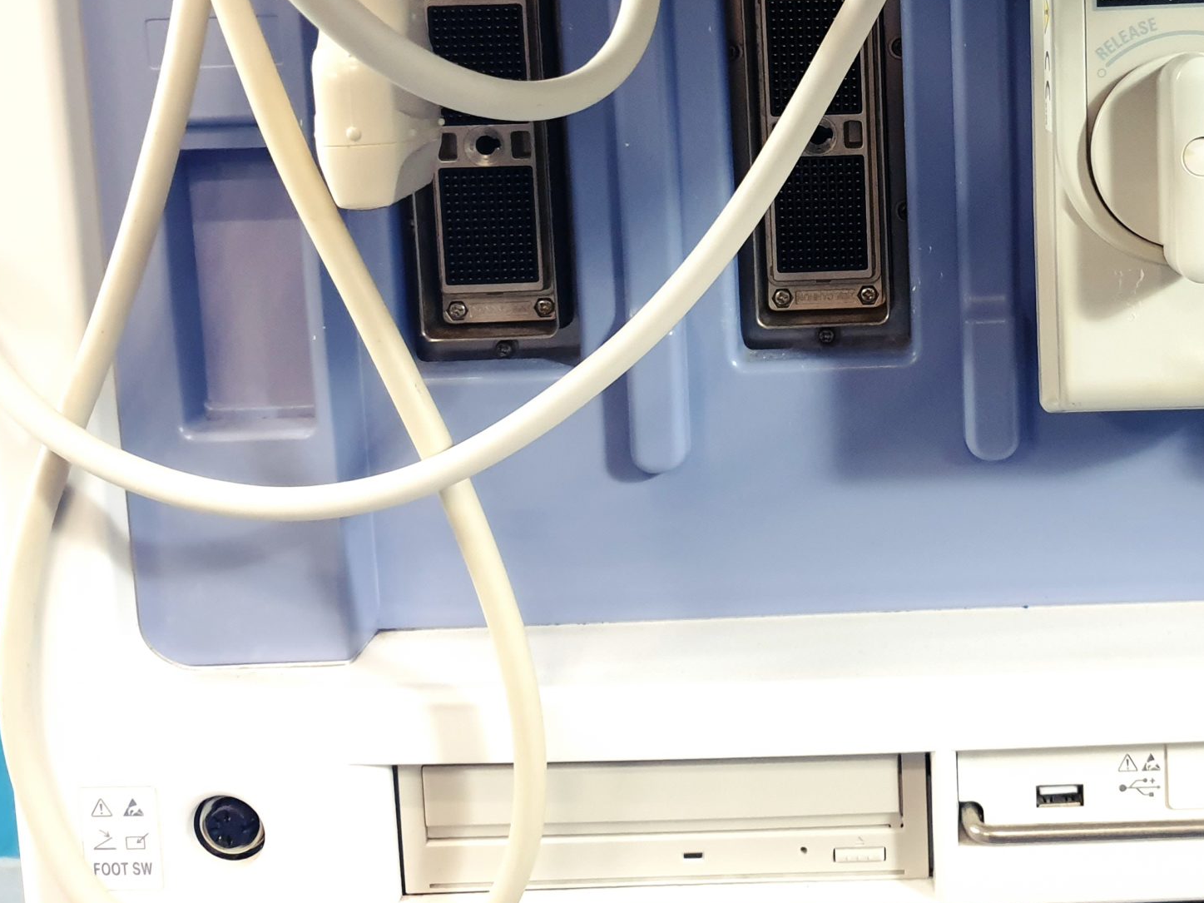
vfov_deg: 30.7
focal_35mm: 46
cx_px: 963
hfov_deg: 39.6
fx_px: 1600
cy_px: 182
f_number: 1.5
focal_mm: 4.3
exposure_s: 1/33
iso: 250
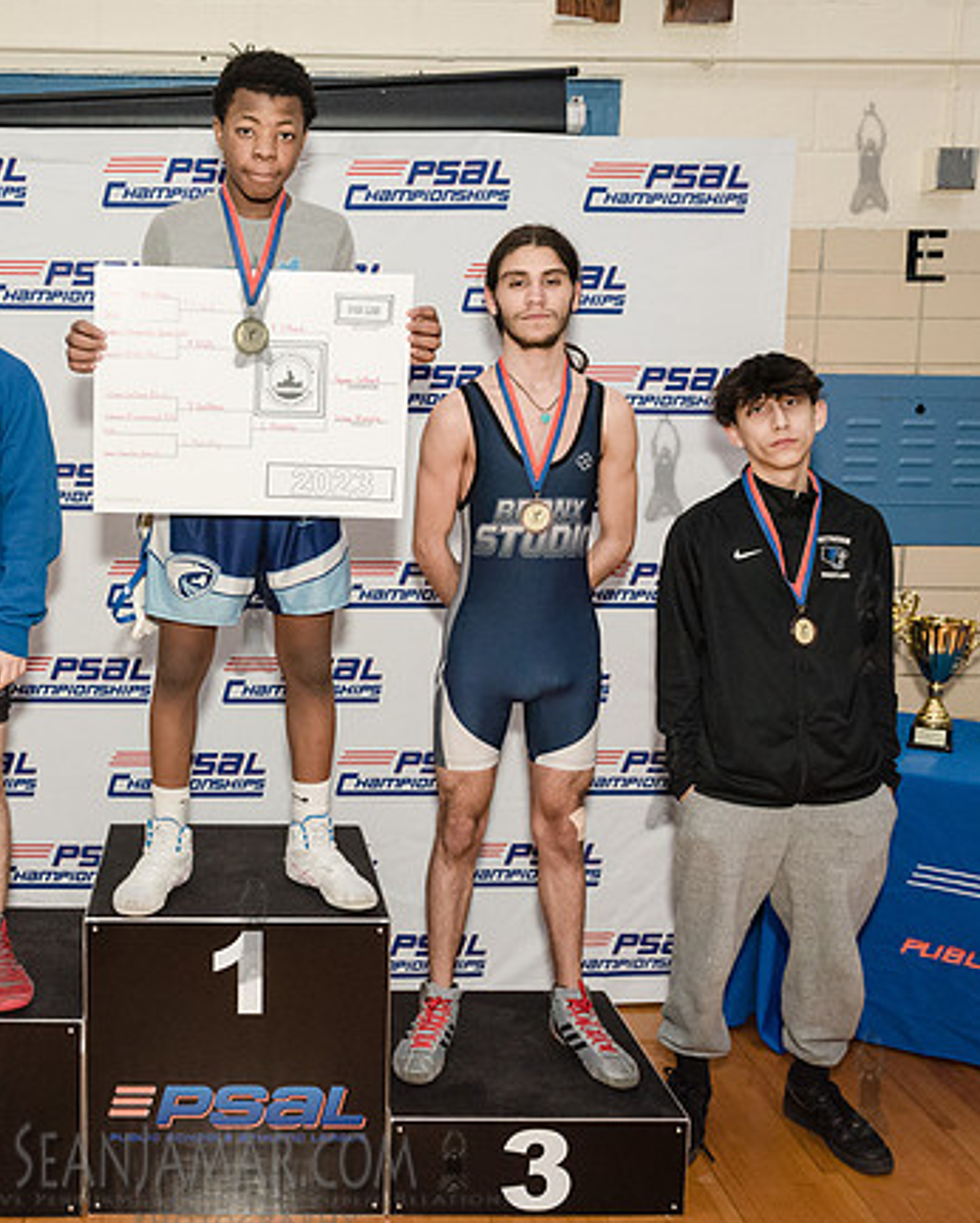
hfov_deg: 40.1
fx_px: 1304
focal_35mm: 36
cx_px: 247
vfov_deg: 50.2
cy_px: 587
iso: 4000
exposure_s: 1/200
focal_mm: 24
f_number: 4.5
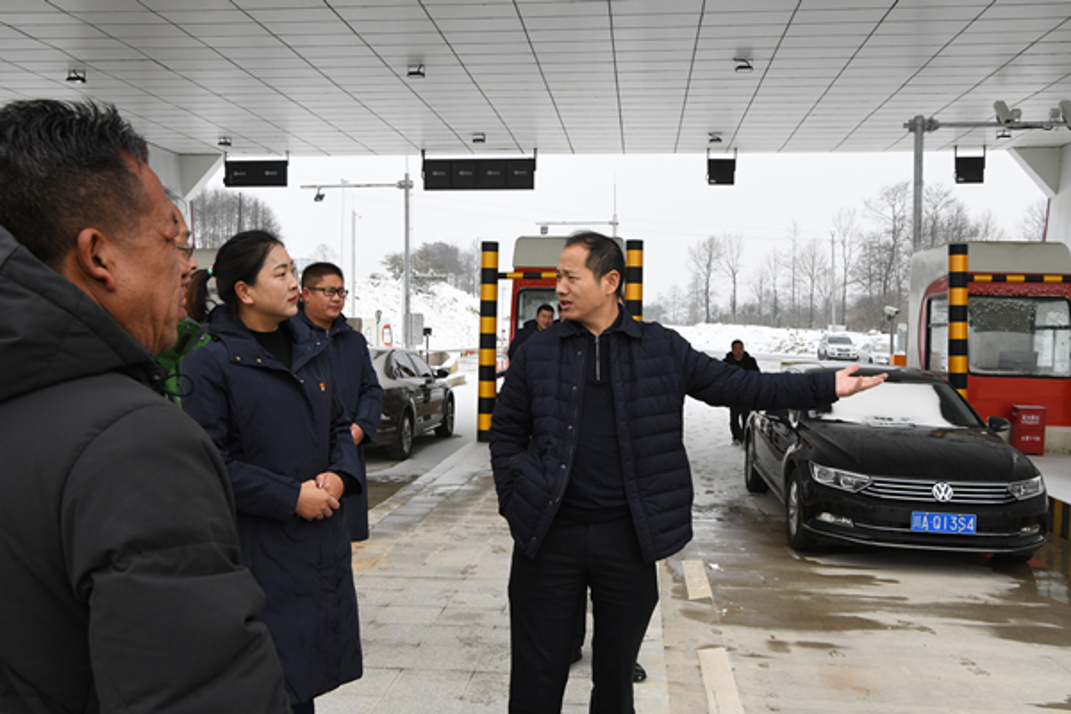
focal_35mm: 34
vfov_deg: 38.9
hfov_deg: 55.8
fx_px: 1011
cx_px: 536
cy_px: 357
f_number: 13
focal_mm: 34
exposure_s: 1/640
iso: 1250
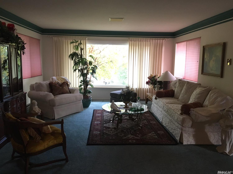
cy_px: 87
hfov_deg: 61.7
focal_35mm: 29
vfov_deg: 48.2
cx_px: 116
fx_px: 195
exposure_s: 1/24
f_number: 2.2
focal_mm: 4.15
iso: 200
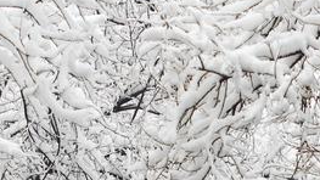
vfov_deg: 2.8
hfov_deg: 5.0
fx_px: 3632
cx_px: 467
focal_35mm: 428
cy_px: 245
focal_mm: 70
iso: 200
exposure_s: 1/80
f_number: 5
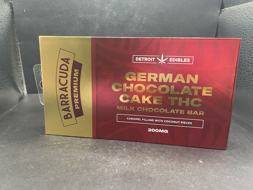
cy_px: 95
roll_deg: -1.3
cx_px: 126
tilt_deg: -12.2
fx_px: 190
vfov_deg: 53.1
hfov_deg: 67.3
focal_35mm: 26
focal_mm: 4.2
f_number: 1.6
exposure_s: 1/60
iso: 100
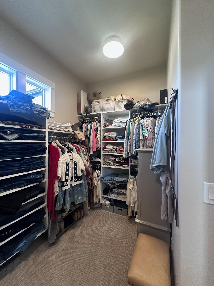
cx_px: 107
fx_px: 115
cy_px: 143
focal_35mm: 14
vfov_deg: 102.1
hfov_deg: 85.7
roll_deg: +0.2
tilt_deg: +2.4
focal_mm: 2.22
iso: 250
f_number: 2.2
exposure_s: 1/60
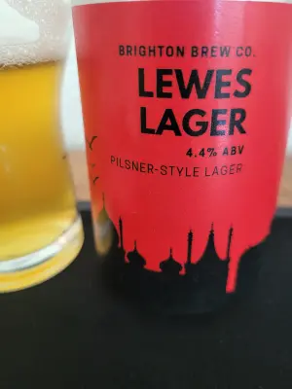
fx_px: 292
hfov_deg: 53.1
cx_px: 146
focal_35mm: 26
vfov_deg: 67.3
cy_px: 194
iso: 640
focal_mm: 5.4
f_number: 1.8
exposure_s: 1/25
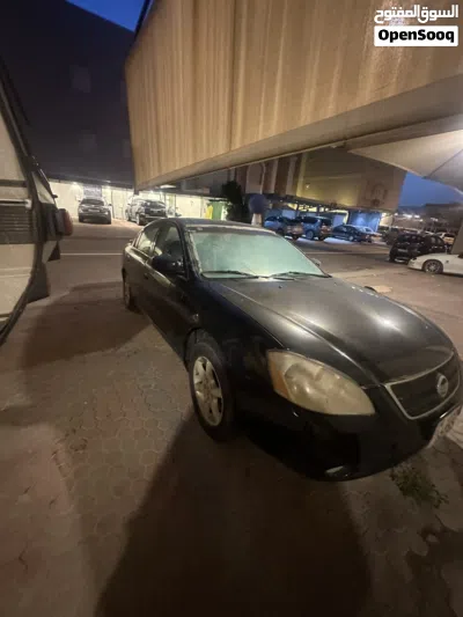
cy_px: 308
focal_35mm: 14
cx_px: 232
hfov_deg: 85.7
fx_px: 250
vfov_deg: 102.1
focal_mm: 2.22
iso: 1250
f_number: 2.2
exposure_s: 1/34
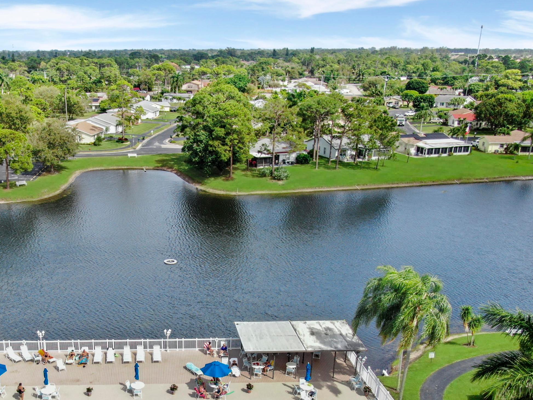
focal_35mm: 40
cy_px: 295
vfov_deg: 35.2
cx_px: 158
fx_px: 616
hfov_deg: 45.7
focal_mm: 4.78
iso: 100
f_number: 2.9
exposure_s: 1/800
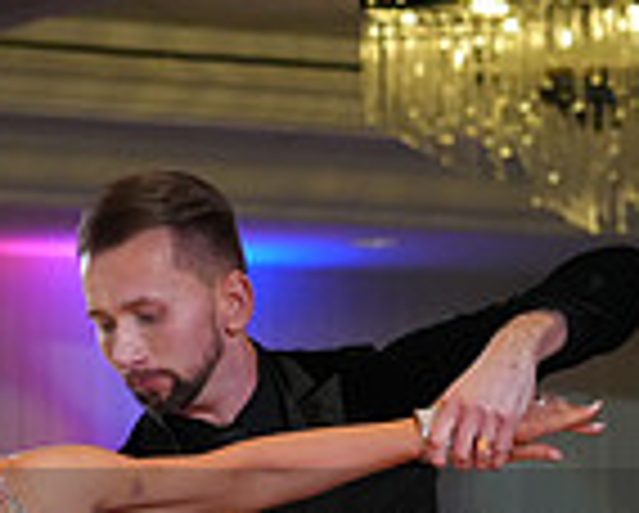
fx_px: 5284
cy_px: 587
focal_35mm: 279
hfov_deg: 6.9
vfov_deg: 5.5
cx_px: 198
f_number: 4
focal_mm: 73
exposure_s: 1/500
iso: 4000
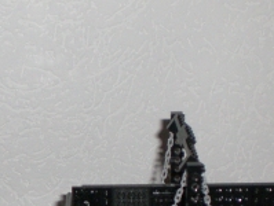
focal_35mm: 122
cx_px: 30
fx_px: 967
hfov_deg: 15.9
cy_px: 236
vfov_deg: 12.0
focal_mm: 6.3
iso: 200
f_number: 3.1
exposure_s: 1/60
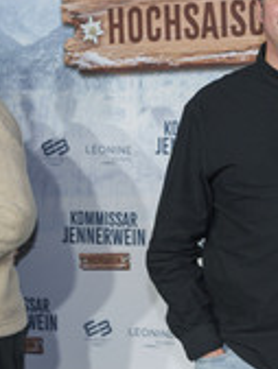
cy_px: 231
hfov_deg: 15.1
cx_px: 474
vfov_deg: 22.4
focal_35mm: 87
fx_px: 930
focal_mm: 34
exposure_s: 1/160
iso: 800
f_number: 5.6
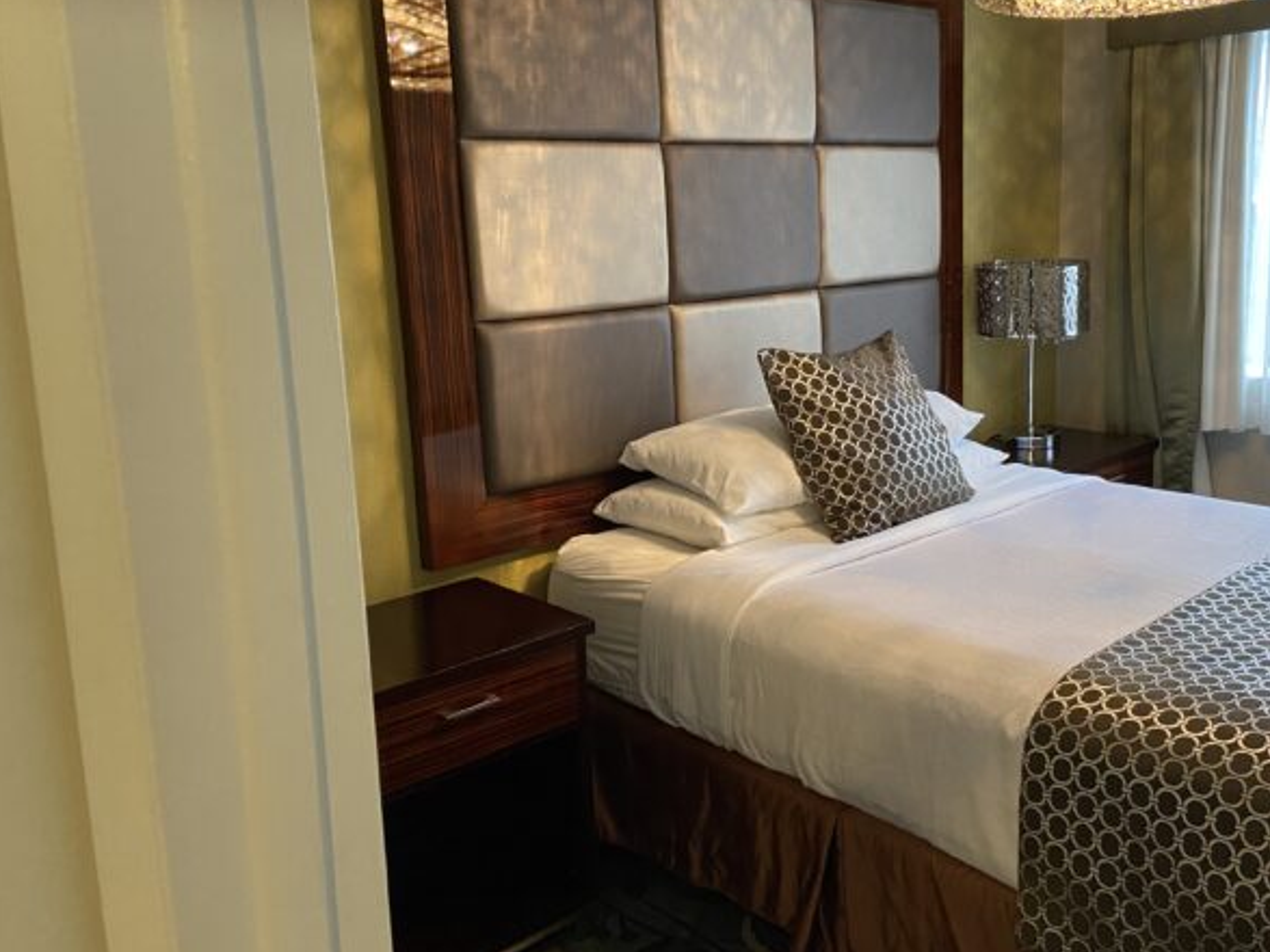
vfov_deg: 41.7
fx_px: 1247
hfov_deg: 53.1
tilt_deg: -11.7
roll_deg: +2.1
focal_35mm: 34
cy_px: 402
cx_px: 824
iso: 320
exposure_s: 1/60
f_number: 1.8
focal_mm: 4.25
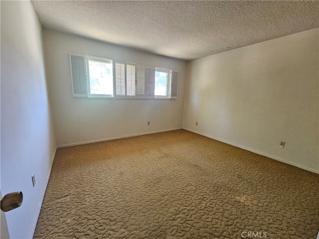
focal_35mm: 13
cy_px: 120
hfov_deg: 106.2
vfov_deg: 89.9
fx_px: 120
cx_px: 160
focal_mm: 2.2
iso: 320
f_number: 2.2
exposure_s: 1/40
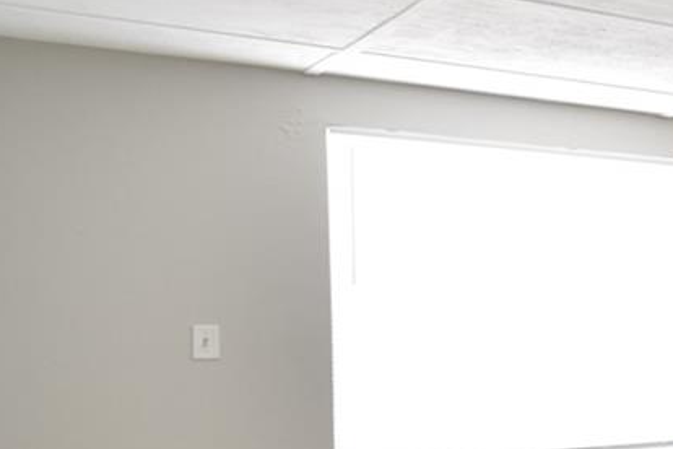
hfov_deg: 22.7
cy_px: 364
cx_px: 1162
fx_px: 1084
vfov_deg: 23.0
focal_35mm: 58
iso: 800
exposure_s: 1/90
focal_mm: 10
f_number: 3.5
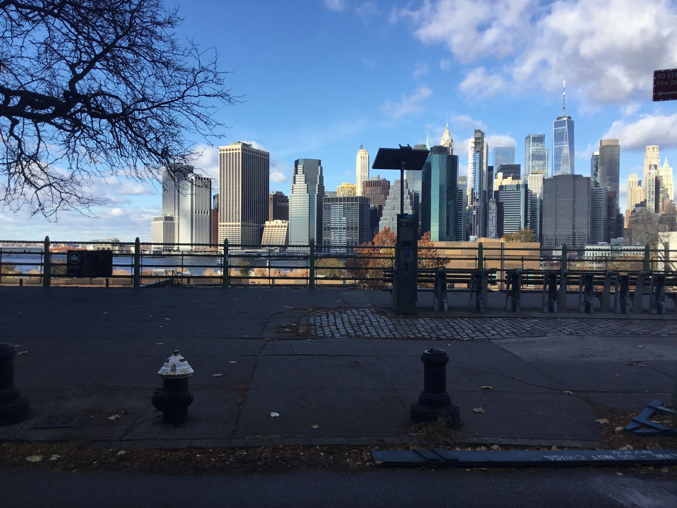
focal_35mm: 31
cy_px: 254
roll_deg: -0.5
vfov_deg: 45.4
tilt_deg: +1.0
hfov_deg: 58.4
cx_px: 338
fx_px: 606
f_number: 2.4
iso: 25
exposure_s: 1/886
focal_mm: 3.3
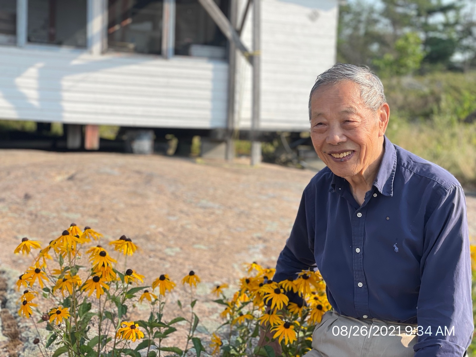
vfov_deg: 28.0
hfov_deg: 36.8
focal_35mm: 52
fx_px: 715
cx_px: 238
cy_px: 178
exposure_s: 1/799
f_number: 2
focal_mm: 6
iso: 25
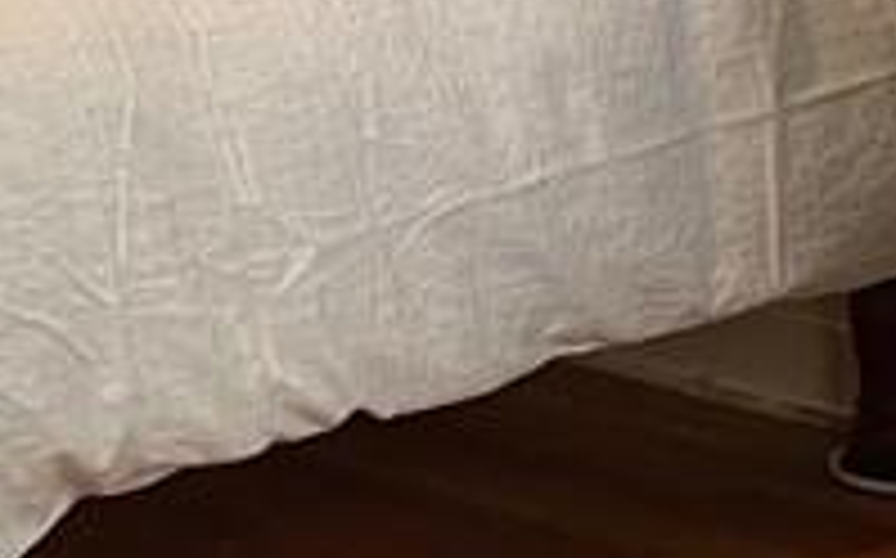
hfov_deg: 14.6
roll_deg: -1.1
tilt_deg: -2.8
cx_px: 140
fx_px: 3465
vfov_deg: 8.8
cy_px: -468
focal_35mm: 142
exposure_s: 1/60
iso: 200
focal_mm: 4.2
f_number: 1.6
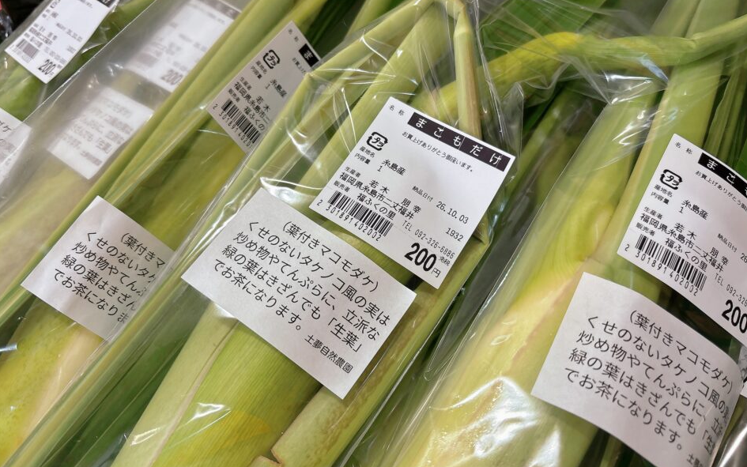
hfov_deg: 66.5
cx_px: 377
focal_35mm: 28
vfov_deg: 44.6
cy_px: 240
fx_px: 570
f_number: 1.6
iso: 100
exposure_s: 1/120
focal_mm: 5.96
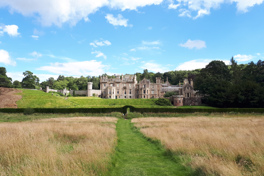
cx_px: 131
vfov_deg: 44.9
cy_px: 81
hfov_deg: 63.7
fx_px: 213
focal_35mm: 29
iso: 40
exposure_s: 1/716
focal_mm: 3.6
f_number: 1.9
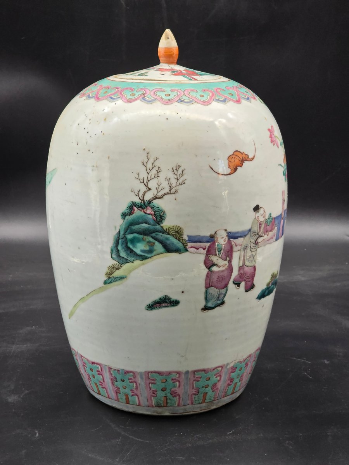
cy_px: 232
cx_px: 174
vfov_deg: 28.2
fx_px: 928
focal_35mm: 69
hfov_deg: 21.3
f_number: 2.4
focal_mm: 7.9
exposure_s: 1/69.4
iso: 160
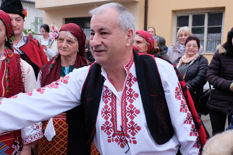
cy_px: 78
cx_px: 116
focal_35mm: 35
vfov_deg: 37.9
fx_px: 227
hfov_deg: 54.4
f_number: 4.2
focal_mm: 23.2
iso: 800
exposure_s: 1/150
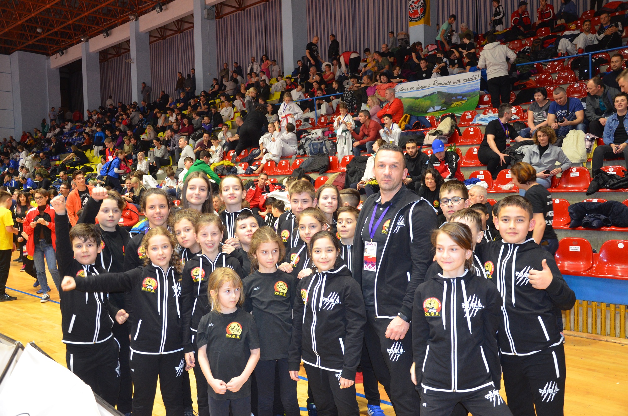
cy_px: 208
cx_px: 314
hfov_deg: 59.6
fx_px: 548
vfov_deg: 41.5
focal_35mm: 32
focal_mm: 21
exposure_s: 1/60
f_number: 3.8
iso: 1000
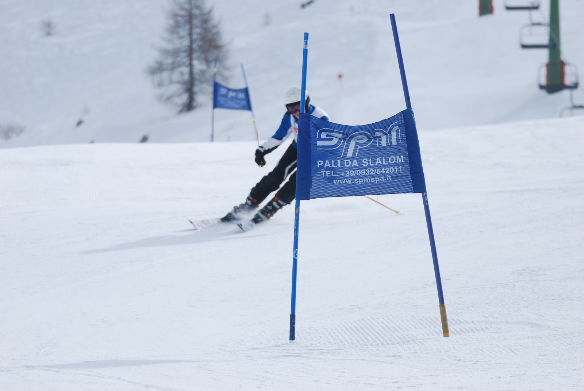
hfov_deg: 9.1
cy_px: 196
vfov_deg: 6.1
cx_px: 292
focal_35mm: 225
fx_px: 3654
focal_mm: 150
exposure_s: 1/1000
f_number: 5
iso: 100
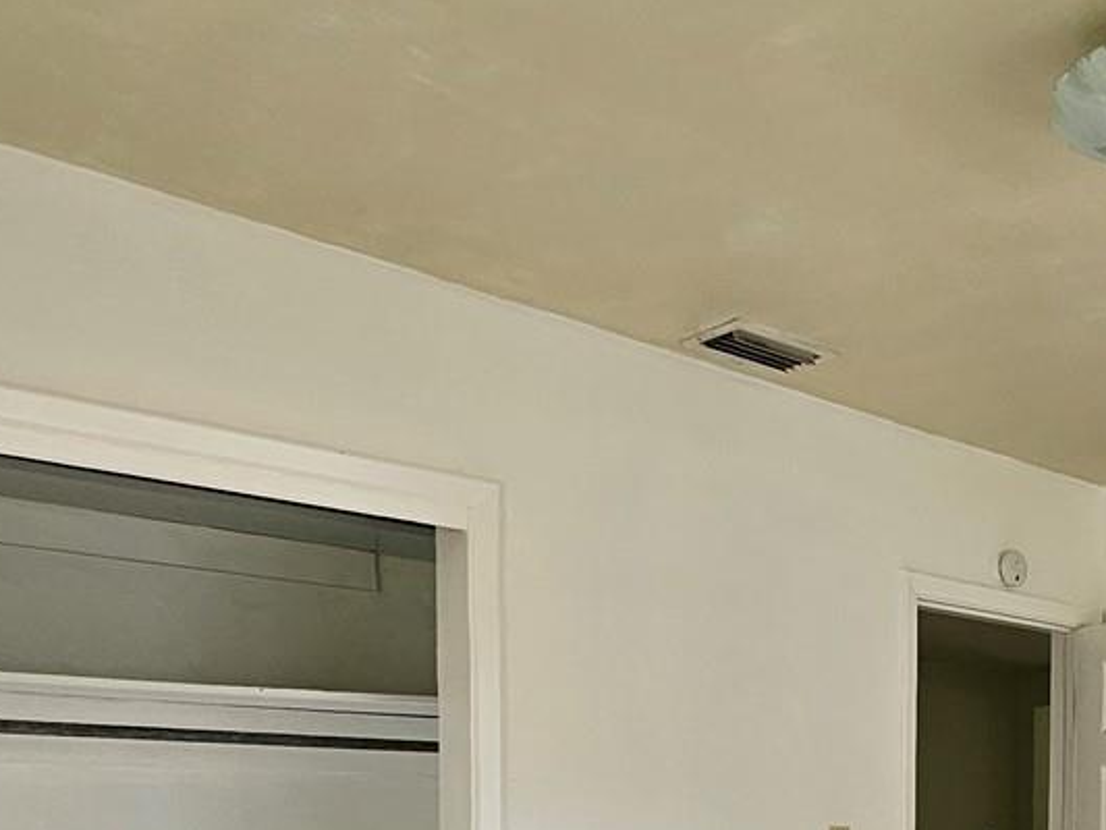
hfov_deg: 44.7
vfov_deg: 32.5
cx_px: 932
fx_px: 1246
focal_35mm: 39
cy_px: 905
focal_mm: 2.2
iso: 100
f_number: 2.2
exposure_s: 1/100
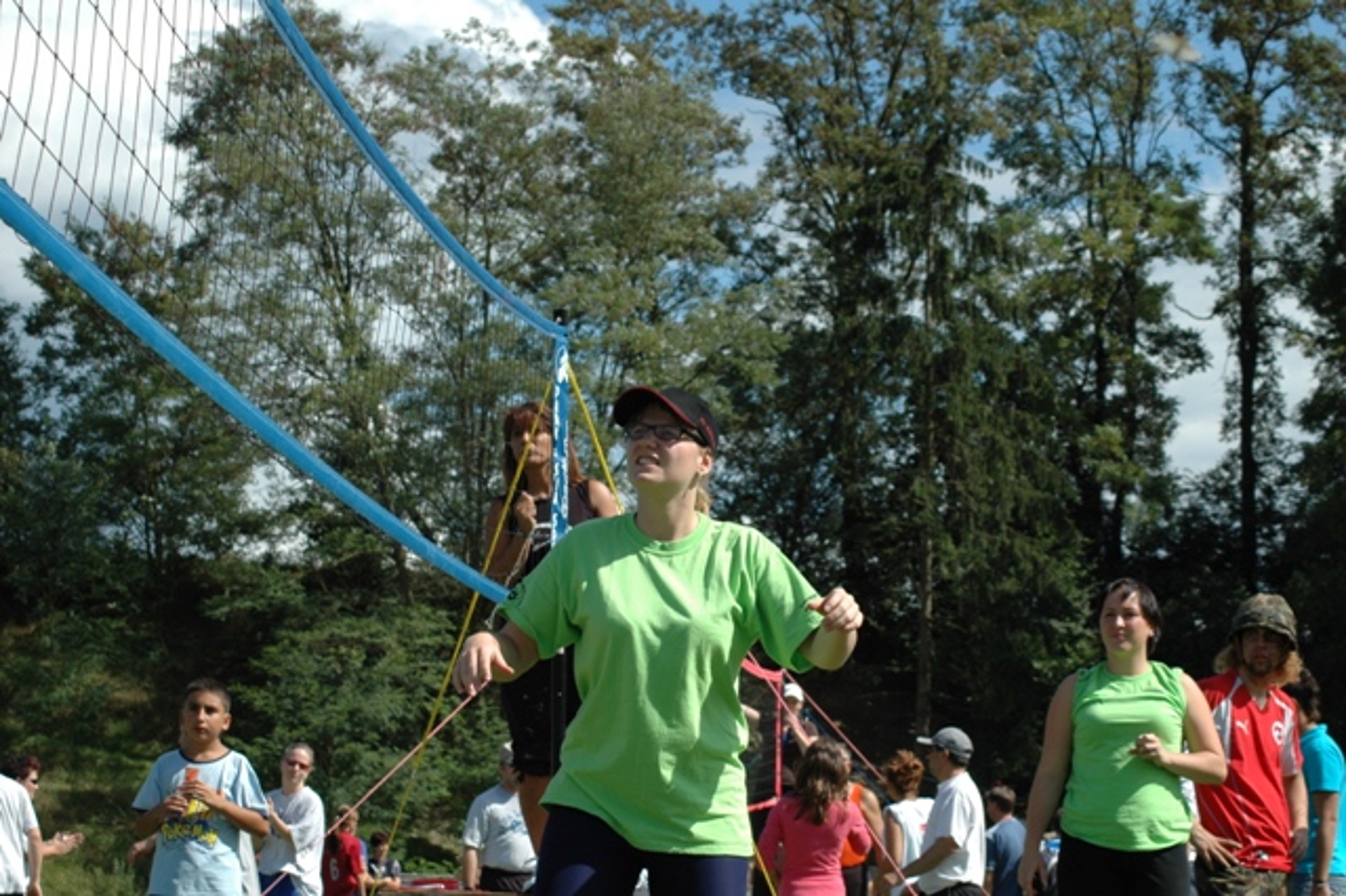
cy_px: 448
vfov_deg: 13.0
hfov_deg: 19.5
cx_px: 673
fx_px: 3924
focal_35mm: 105
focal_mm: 70
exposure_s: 1/400
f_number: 10
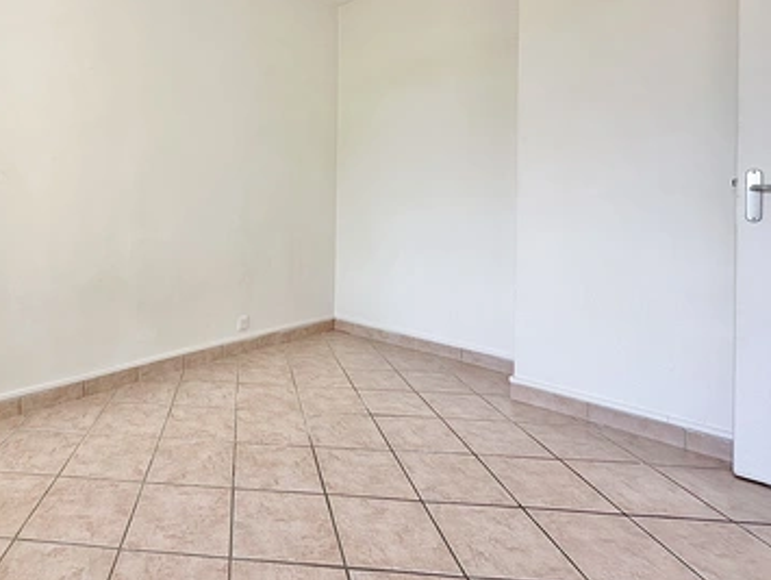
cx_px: 203
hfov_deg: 73.9
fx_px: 468
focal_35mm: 21
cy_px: 206
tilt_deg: +0.3
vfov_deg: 62.4
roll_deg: -1.2
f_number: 2.2
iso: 40
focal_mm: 2.22
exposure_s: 1/124
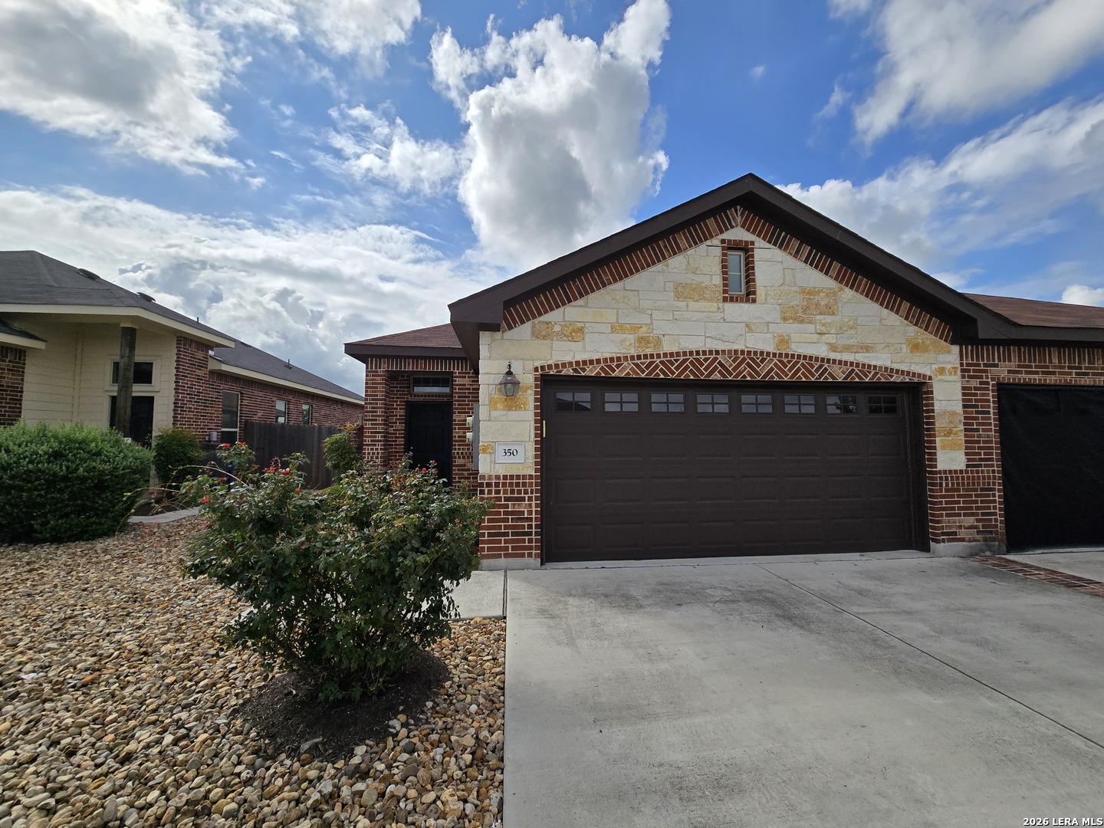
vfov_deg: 89.9
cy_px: 414
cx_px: 552
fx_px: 415
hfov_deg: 106.2
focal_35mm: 13
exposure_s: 1/4554
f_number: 2.2
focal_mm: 2.2
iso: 50
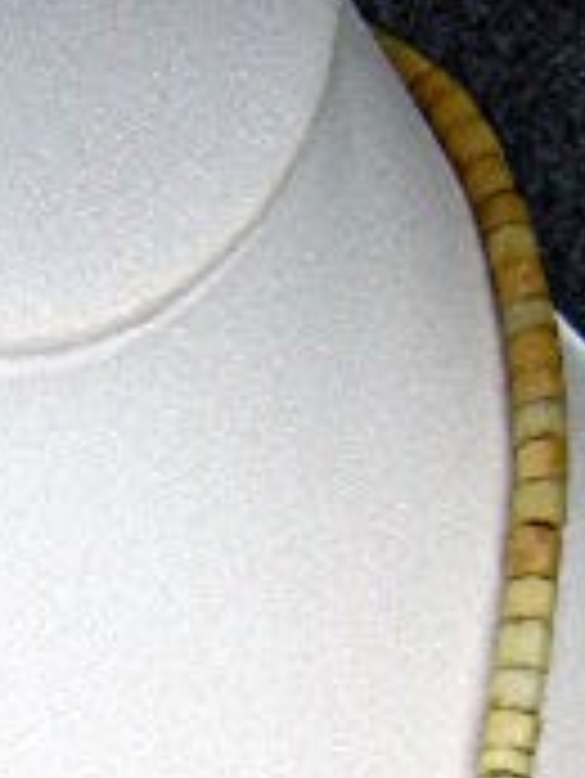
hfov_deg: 13.0
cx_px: -99
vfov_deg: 15.4
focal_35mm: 111
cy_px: 1367
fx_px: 2498
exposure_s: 1/39.5
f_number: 3.5
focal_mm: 5.4
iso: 160
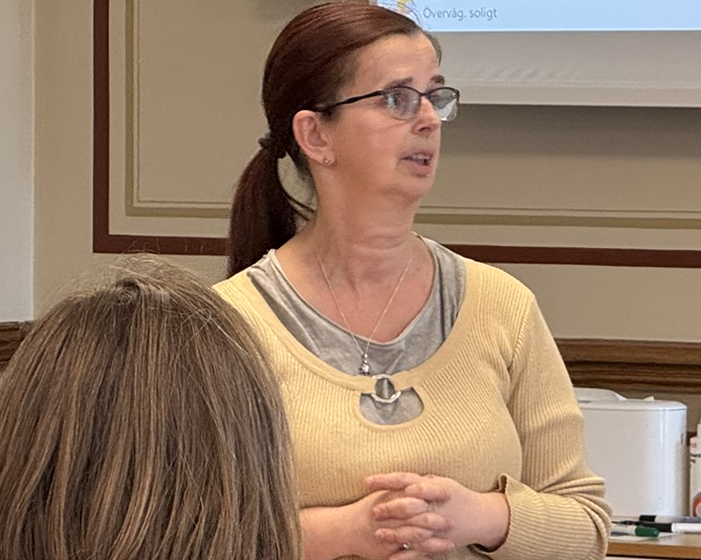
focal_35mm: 230
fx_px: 4771
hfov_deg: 8.3
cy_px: 403
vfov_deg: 6.7
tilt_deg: -3.5
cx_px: 891
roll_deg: -0.5
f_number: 2.8
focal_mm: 9
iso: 125
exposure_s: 1/50
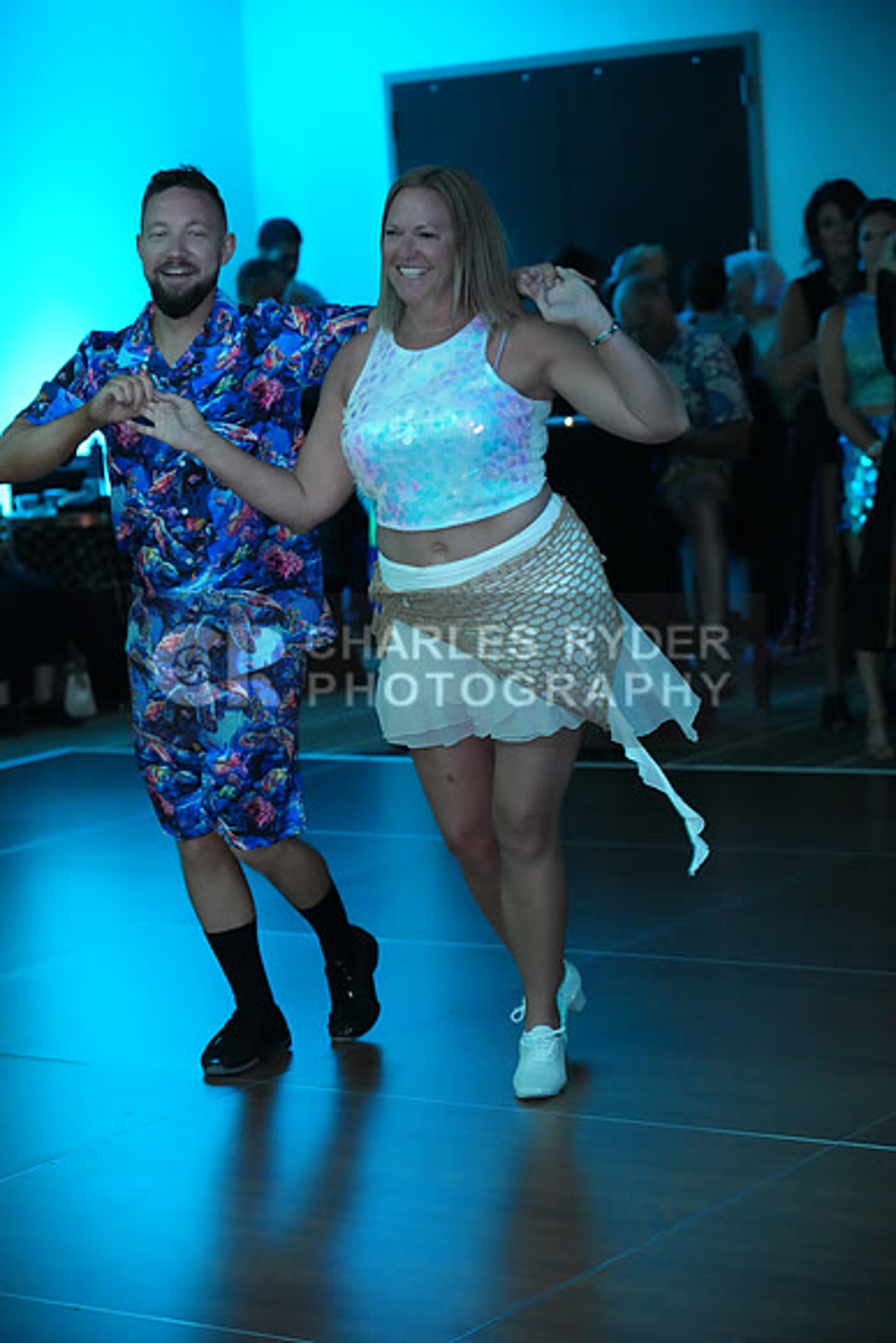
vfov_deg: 24.2
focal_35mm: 84
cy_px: 672
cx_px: 448
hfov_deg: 16.3
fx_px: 3134
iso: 12800
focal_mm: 84
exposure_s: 1/250
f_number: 4
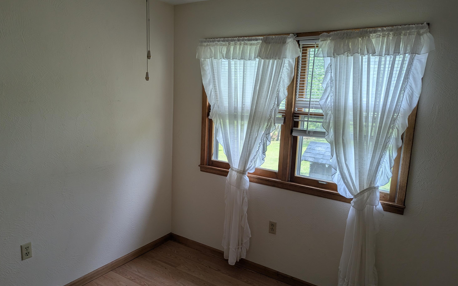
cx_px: 227
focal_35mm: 26
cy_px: 143
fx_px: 325
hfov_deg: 70.4
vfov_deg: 47.6
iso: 46
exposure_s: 1/203
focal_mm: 6.81
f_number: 1.85
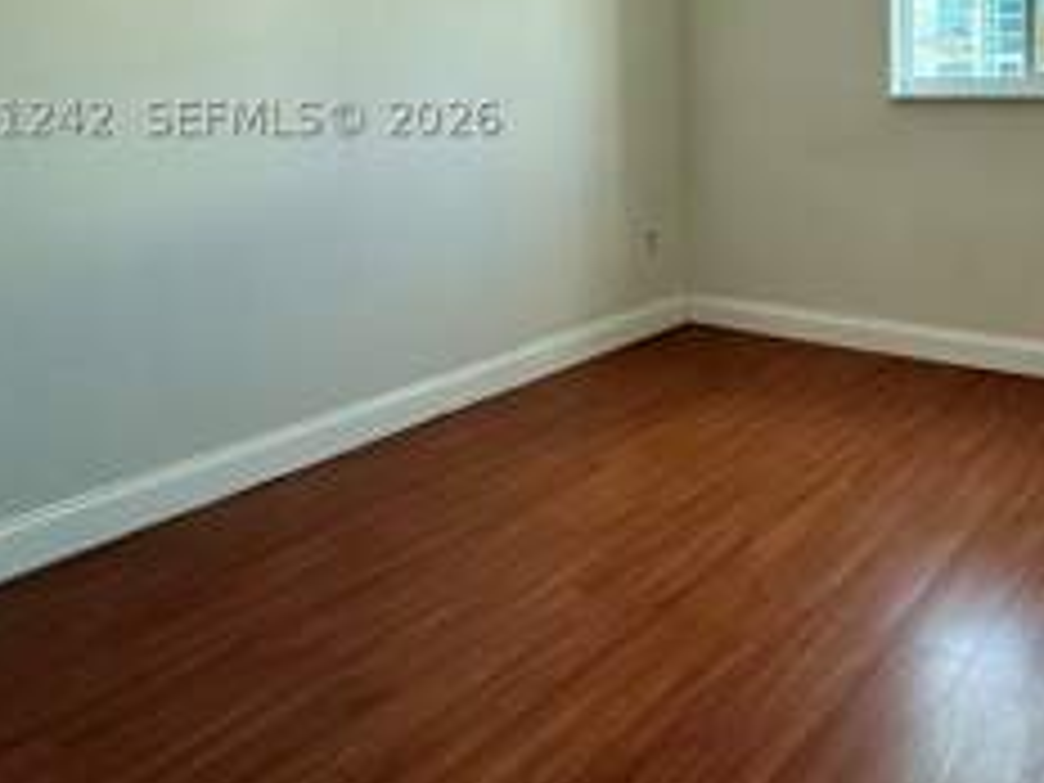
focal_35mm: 29
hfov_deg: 54.7
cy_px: 117
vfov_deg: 44.9
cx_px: 914
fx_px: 875
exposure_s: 1/120
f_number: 2.2
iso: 125
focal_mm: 2.22
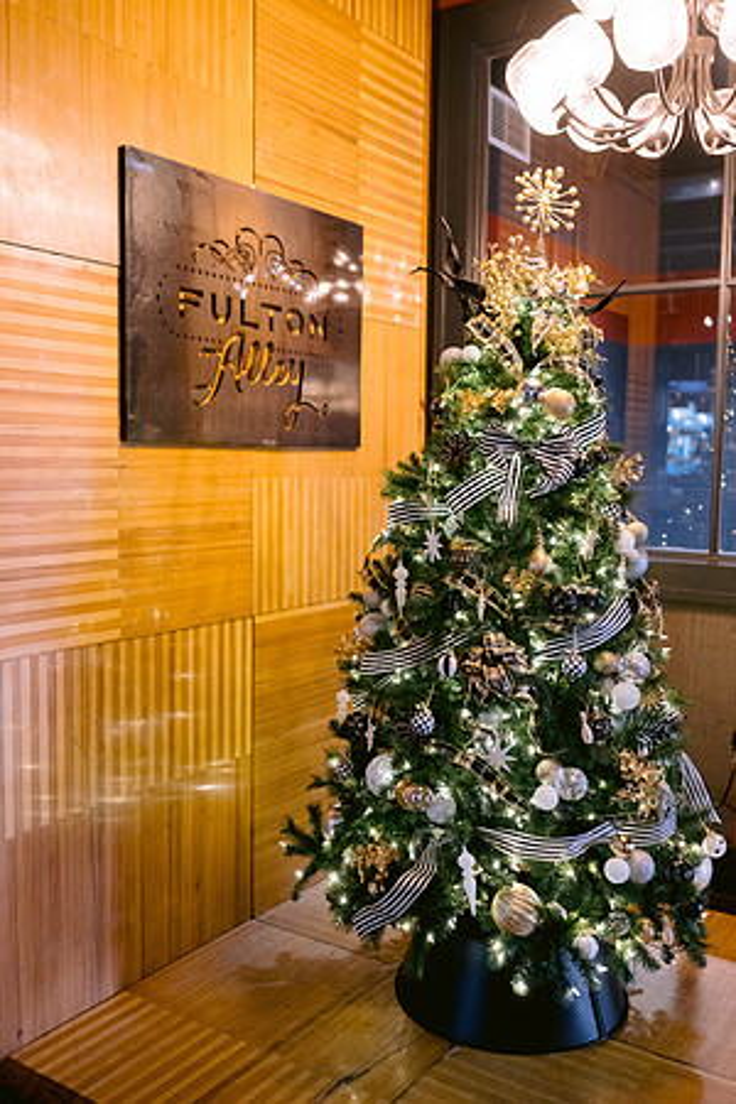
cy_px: 552
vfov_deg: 54.4
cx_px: 368
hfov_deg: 37.9
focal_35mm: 35
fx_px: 1073
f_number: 1.8
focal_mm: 35
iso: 1600
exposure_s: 1/100
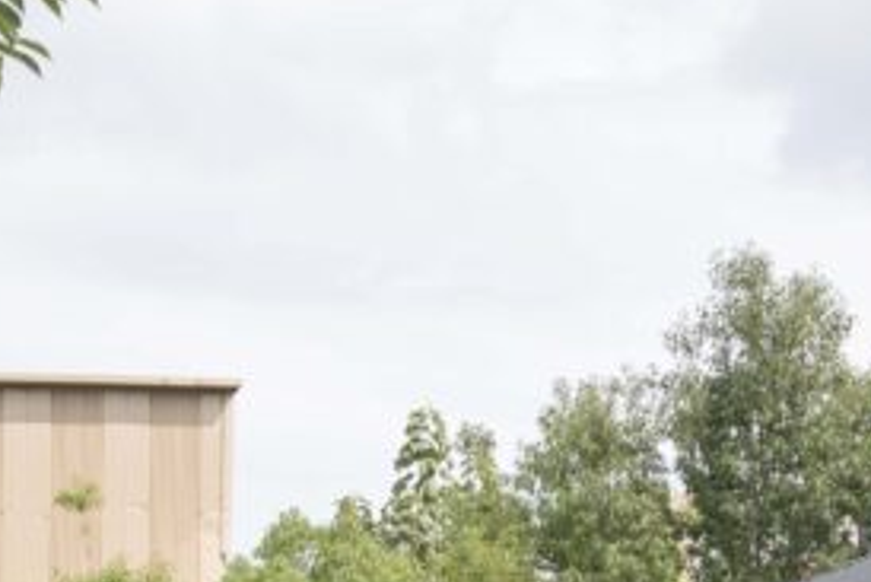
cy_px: 813
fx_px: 4527
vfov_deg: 7.3
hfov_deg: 10.4
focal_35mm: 187
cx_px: 1475
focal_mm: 50
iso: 100
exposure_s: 1/80
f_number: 8
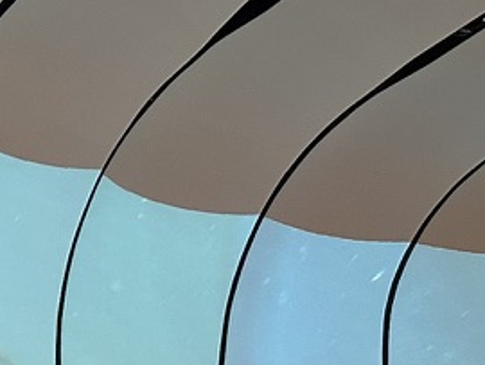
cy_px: 656
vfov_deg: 14.3
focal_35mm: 91
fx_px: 1276
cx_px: -74
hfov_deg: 20.3
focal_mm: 6.86
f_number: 1.78
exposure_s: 1/50
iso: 320
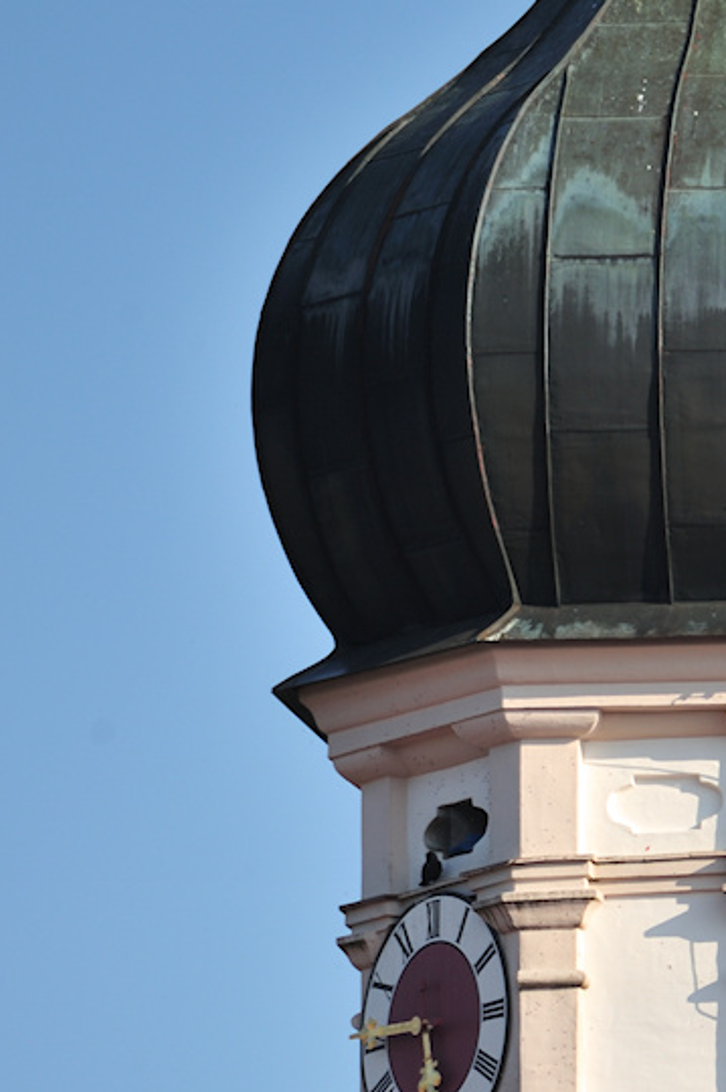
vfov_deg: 2.3
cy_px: 886
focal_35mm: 889
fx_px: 26942
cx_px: 750
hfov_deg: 1.5
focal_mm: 400
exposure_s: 1/640
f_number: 8
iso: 200
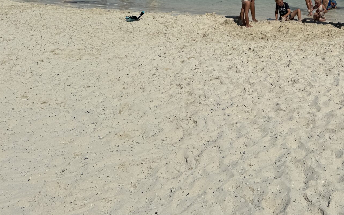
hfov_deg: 38.5
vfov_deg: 23.5
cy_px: -31
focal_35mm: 51
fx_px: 478
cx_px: 262
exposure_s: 1/20000
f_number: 1.78
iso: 80
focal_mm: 6.76
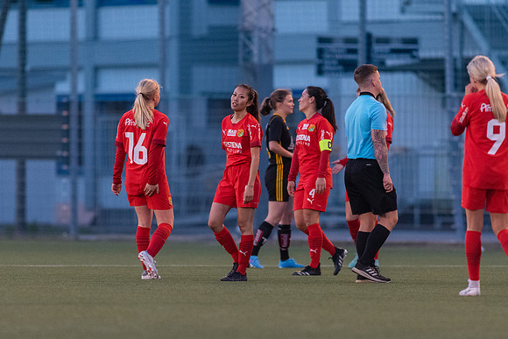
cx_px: 254
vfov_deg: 2.8
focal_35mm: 499
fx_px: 7043
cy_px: 170
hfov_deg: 4.1
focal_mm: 300
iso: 4000
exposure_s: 1/800
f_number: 2.8
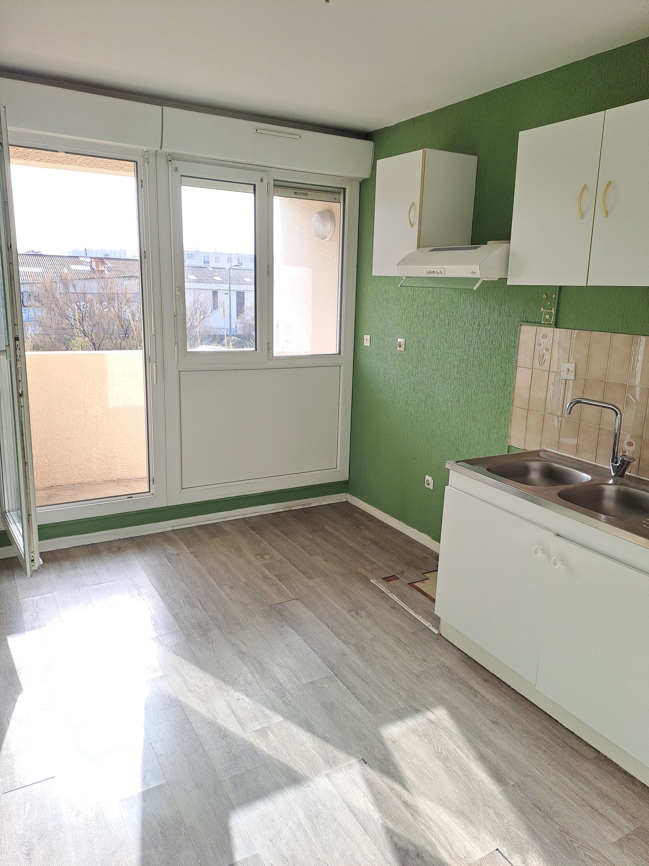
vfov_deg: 69.4
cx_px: 324
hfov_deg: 54.9
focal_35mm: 25
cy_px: 433
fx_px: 625
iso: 32
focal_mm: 4.65
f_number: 1.8
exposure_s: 1/503
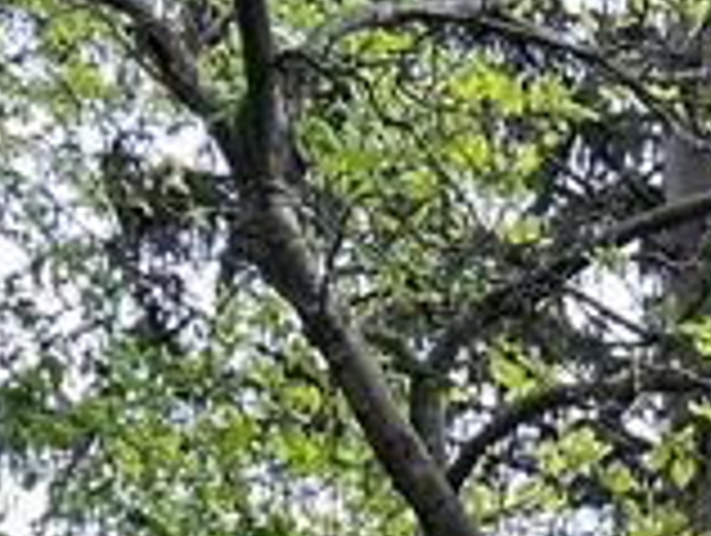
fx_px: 3456
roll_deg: +1.1
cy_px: 1540
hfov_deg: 11.7
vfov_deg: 7.8
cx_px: 558
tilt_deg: -2.4
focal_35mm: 168
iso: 40
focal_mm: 5.7
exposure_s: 1/171
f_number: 1.5
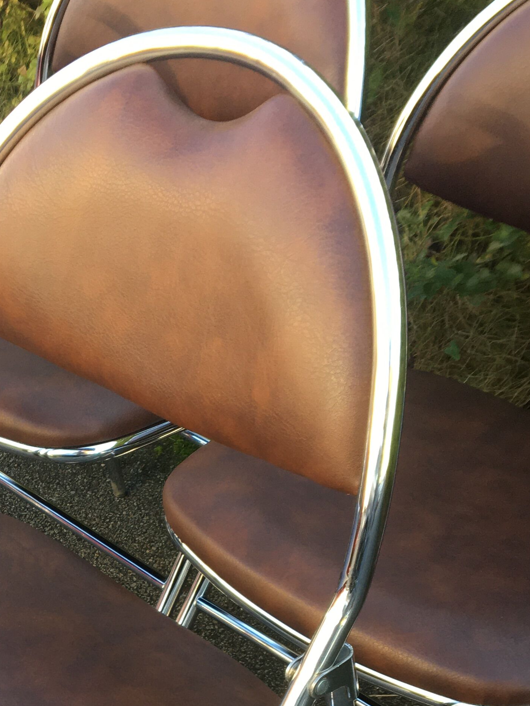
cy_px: 685
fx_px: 1266
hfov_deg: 23.0
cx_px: 46
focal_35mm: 62
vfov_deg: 29.4
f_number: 2.2
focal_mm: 4.15
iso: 32
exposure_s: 1/100
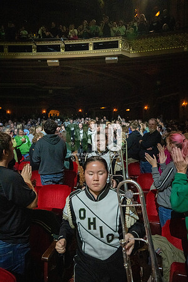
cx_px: 94
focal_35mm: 24
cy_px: 141
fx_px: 188
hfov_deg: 53.1
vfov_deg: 73.7
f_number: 2.8
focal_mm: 24
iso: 12800
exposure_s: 1/500
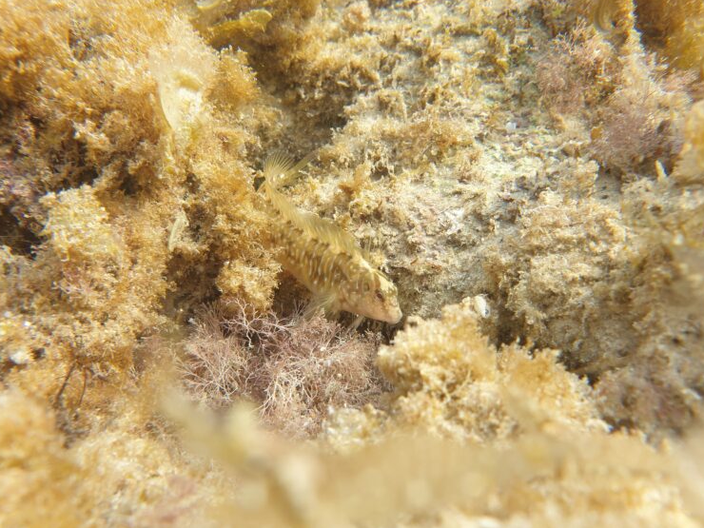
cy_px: 265
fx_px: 549
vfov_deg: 51.4
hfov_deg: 65.3
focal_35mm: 27
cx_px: 350
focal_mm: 4.3
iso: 50
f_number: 2.4
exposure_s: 1/227
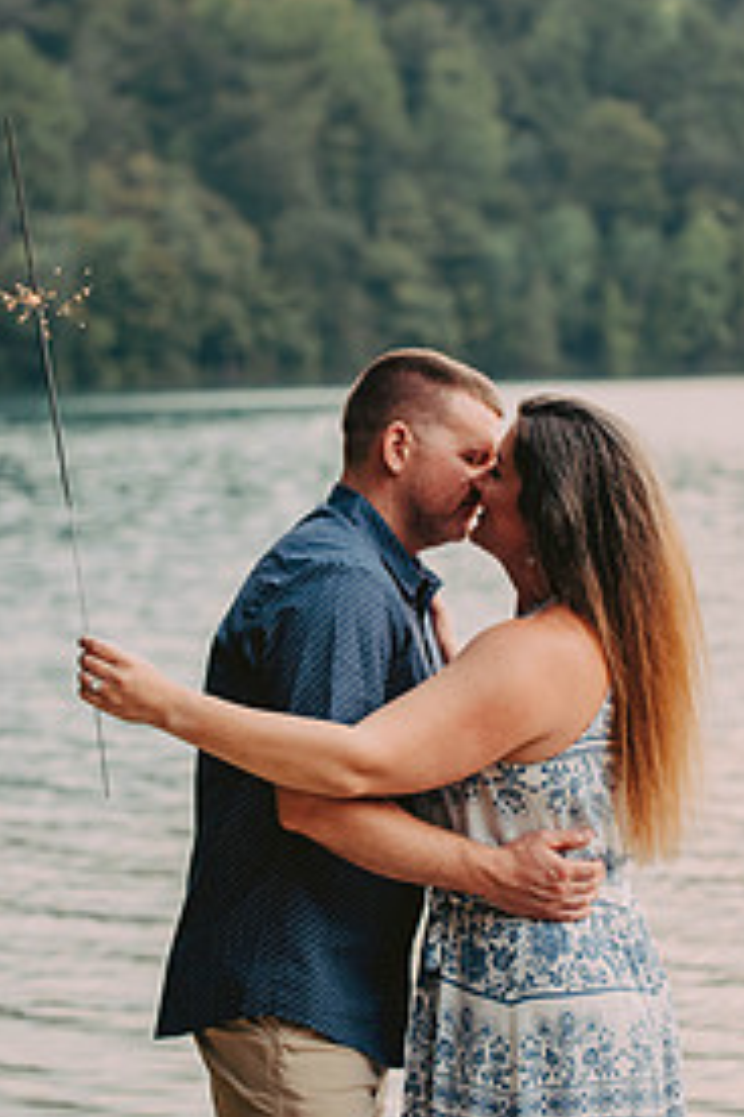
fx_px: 3534
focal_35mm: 114
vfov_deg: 17.9
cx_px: 404
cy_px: 538
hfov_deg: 12.0
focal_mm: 70
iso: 250
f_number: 2.8
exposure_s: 1/200
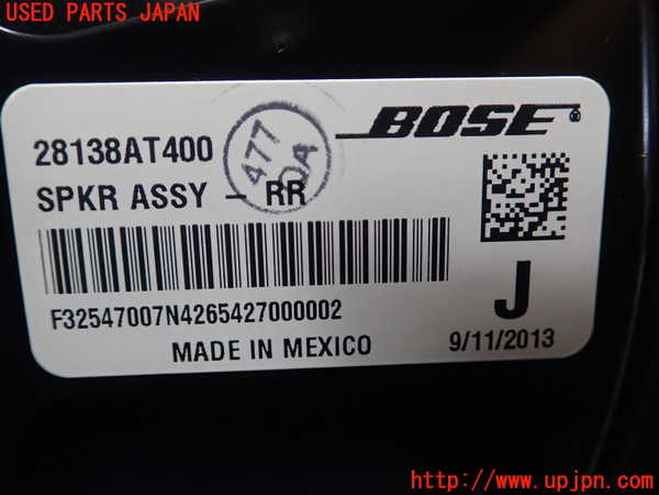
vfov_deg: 46.8
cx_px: 330
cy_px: 248
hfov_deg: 60.0
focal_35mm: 30
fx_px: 571
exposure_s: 1/125
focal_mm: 5.5
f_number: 2.3
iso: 320
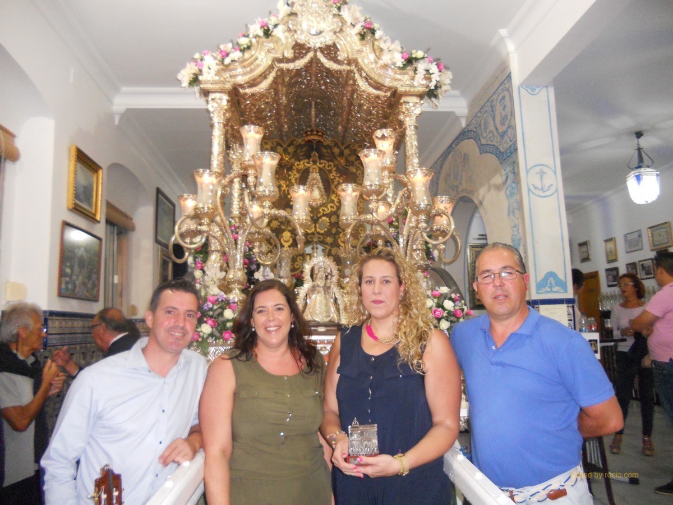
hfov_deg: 65.3
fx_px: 525
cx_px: 336
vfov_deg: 51.4
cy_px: 252
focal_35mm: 27
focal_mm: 4.9
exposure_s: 1/25
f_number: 3.2
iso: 500
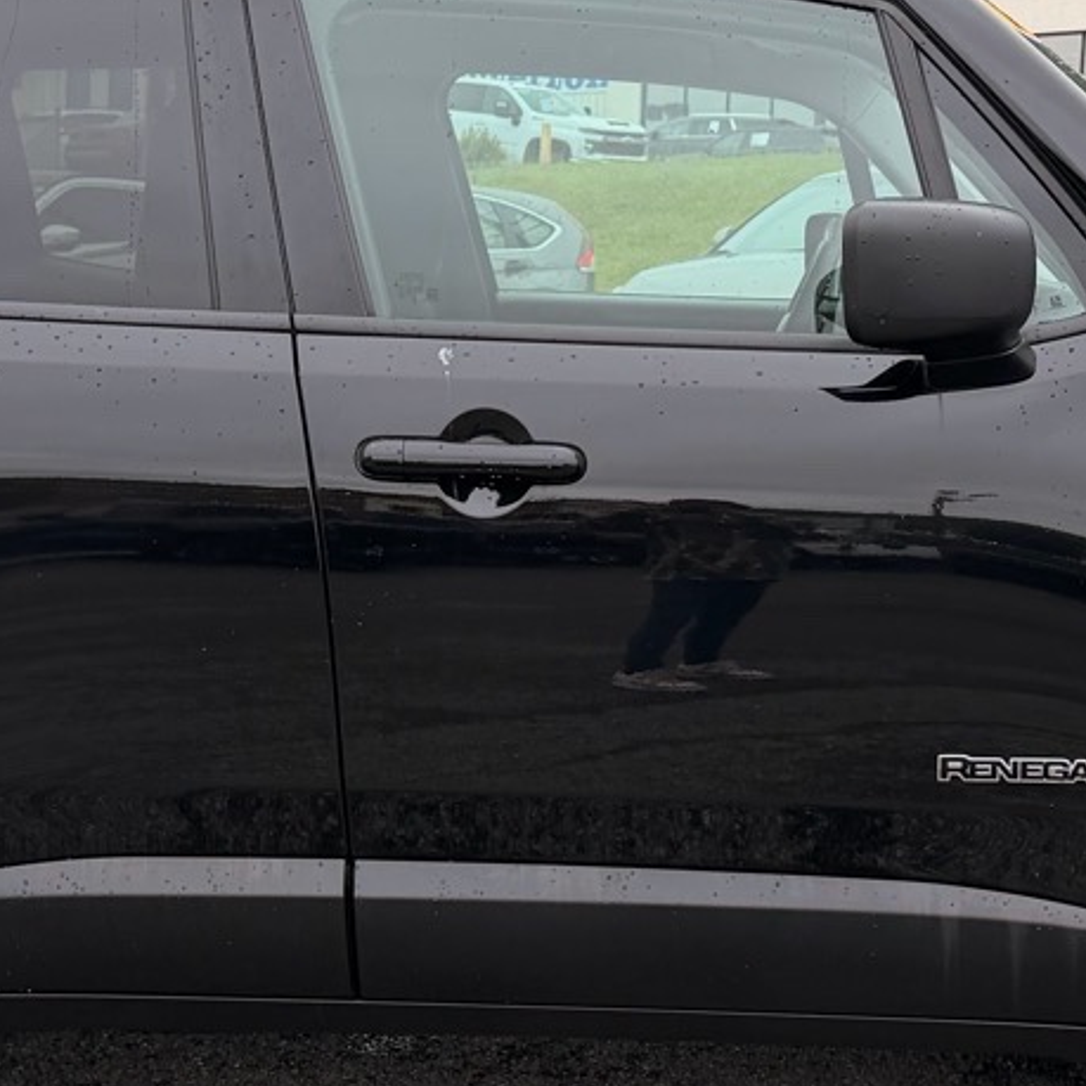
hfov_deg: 23.4
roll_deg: -2.0
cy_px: 494
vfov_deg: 23.4
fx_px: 2627
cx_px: 594
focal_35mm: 74
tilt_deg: -2.8
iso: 80
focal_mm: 6.76
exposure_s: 1/1091
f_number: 1.78
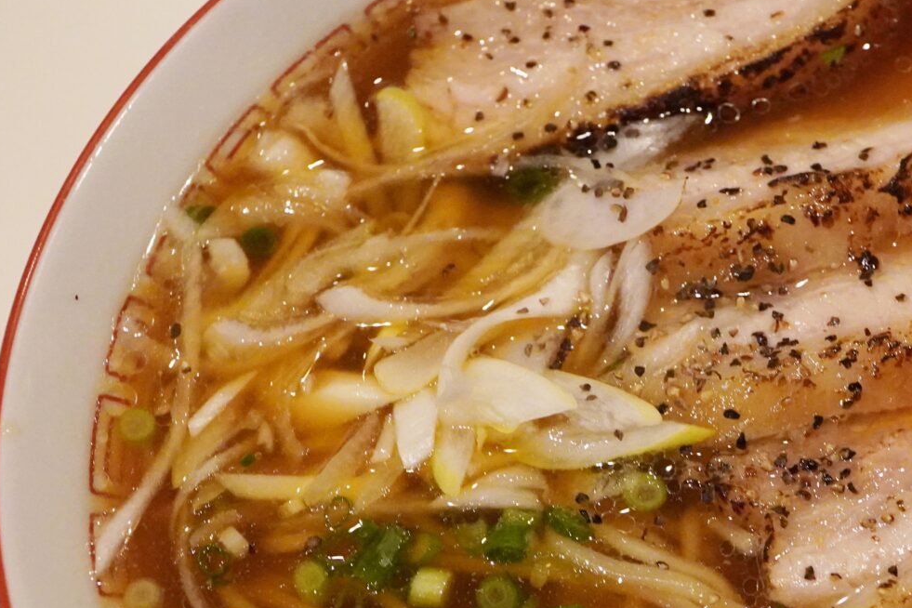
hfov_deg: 22.2
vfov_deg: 14.9
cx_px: 690
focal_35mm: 91
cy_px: 484
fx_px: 2305
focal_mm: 31
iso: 5000
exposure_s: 1/50
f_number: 5
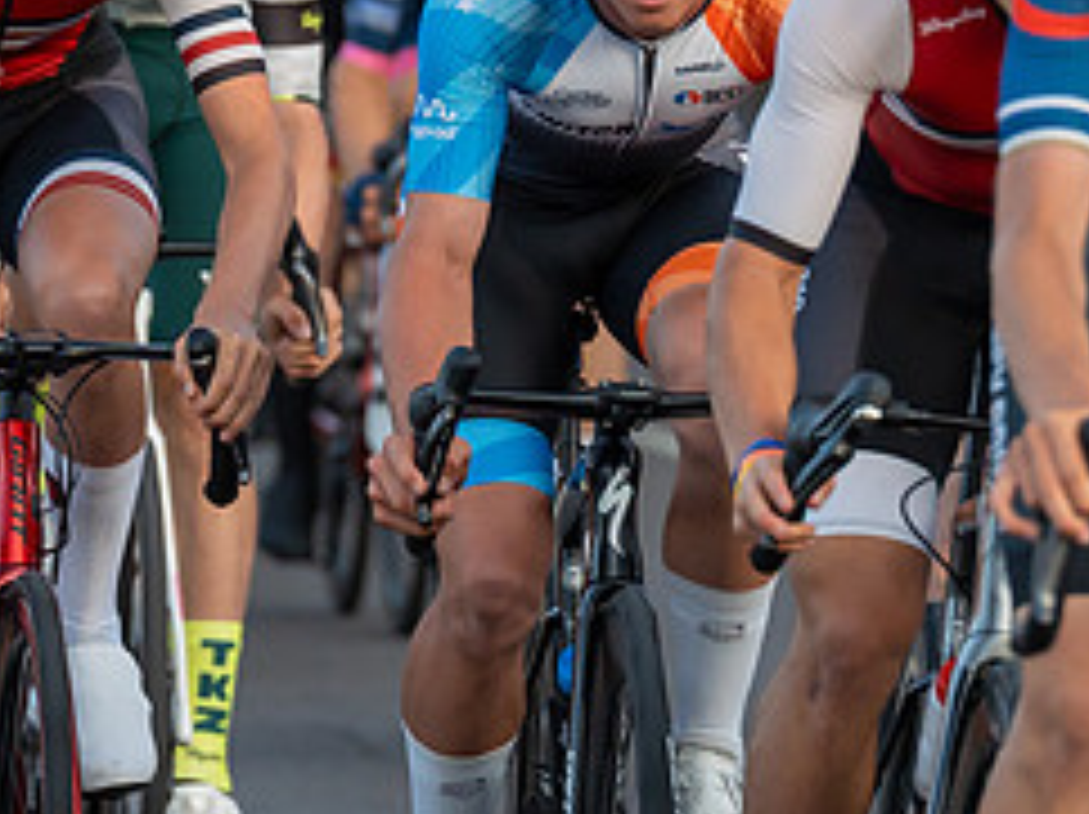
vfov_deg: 2.1
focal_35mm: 709
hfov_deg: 2.8
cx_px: 350
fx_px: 22283
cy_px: 167
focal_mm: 200
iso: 1000
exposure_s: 1/800
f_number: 4
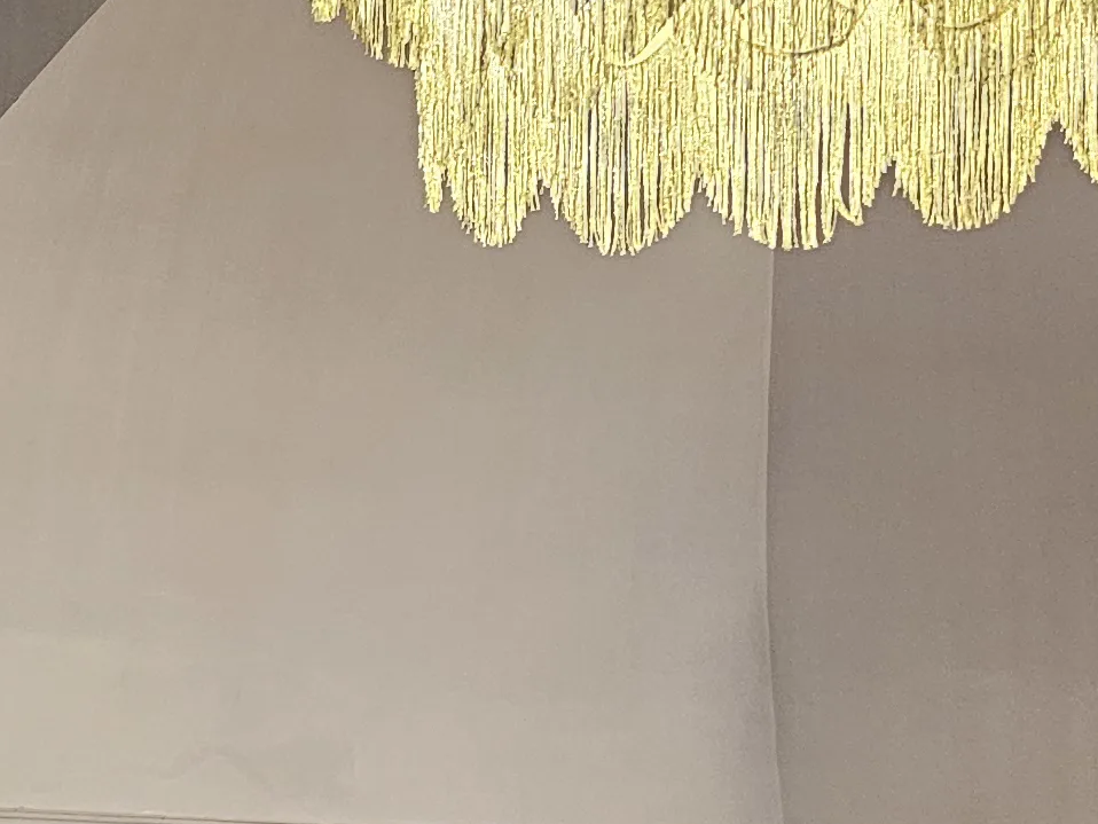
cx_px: -752
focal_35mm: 96
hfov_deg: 17.4
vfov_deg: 15.0
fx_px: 3046
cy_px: 892
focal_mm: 6.3
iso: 400
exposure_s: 1/100
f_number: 1.7
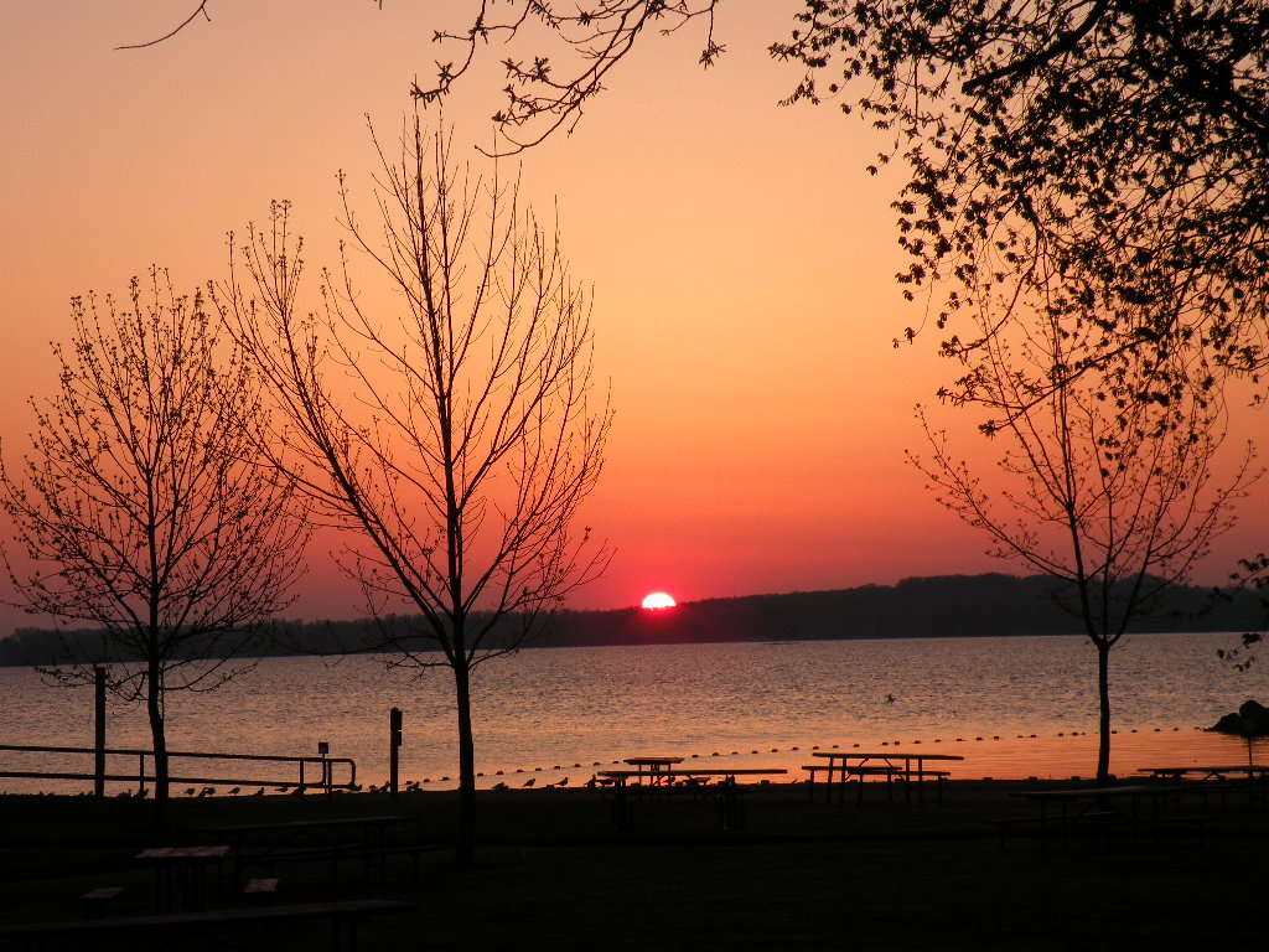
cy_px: 476
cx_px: 634
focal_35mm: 101
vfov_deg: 14.6
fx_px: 3703
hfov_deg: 19.4
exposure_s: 1/163
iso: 64
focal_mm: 17.9
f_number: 5.6
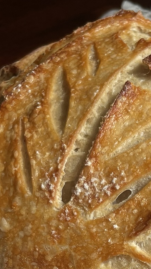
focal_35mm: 74
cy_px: 256
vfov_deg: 27.3
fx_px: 527
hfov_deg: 15.9
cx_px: 161
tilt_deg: -48.7
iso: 50
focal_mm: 4.2
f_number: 1.6
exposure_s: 1/4132
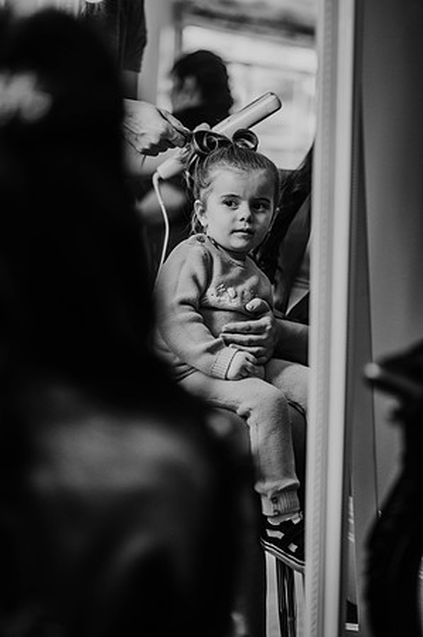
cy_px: 318
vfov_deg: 23.9
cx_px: 212
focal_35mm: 85
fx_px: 1501
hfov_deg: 16.0
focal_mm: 85
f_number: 1.8
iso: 720
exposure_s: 1/160
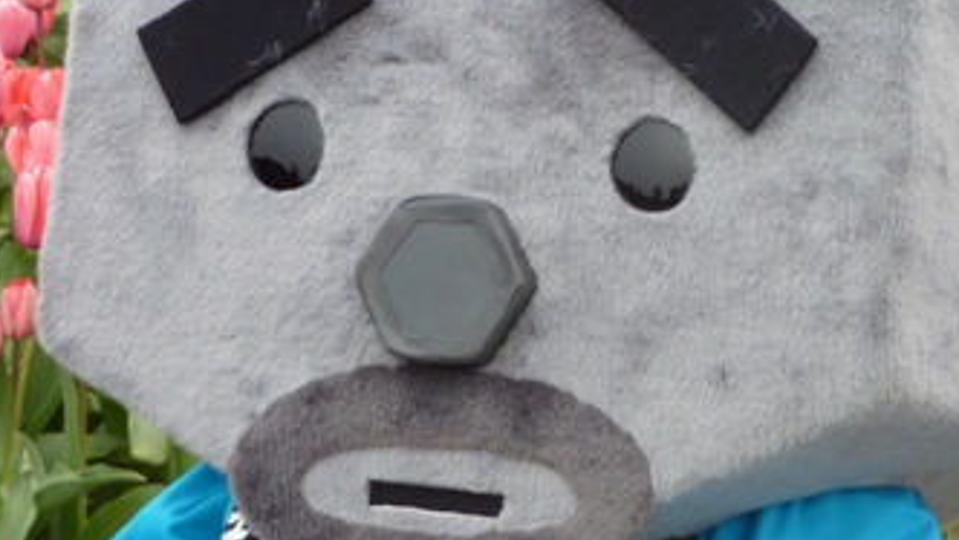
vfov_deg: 3.2
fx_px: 9717
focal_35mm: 382
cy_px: 219
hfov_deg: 5.7
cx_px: 485
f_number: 4.7
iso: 160
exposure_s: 1/250
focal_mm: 42.6
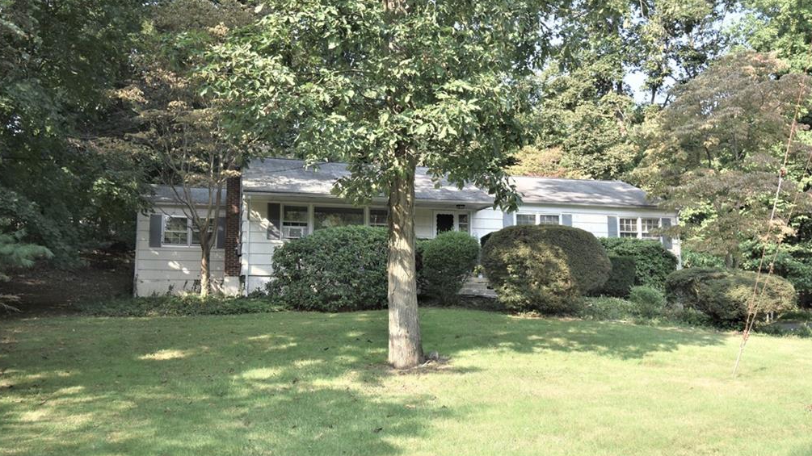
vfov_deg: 36.7
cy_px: 235
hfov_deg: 61.0
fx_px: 689
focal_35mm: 32
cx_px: 403
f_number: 5.6
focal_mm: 20
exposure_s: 1/250
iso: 280
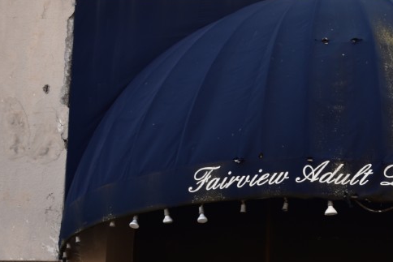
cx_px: 348
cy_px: 266
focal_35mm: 100
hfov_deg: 20.0
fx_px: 1092
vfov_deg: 13.5
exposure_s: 1/160
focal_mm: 28
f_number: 5
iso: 100
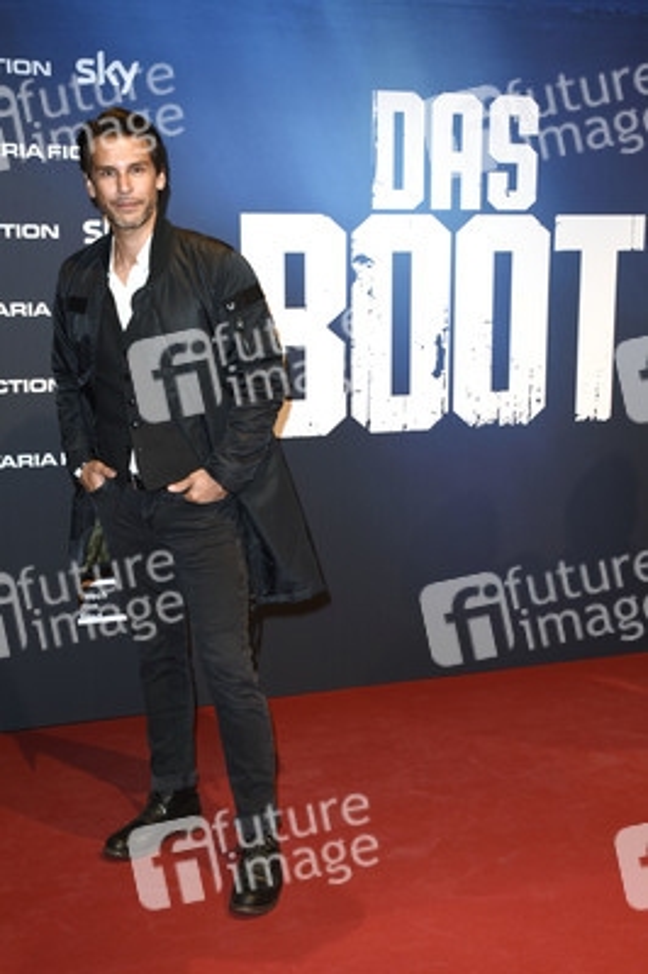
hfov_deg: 29.8
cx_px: 324
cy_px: 487
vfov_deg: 43.6
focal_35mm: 45
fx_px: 1217
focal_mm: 30
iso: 500
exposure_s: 1/160
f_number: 6.3
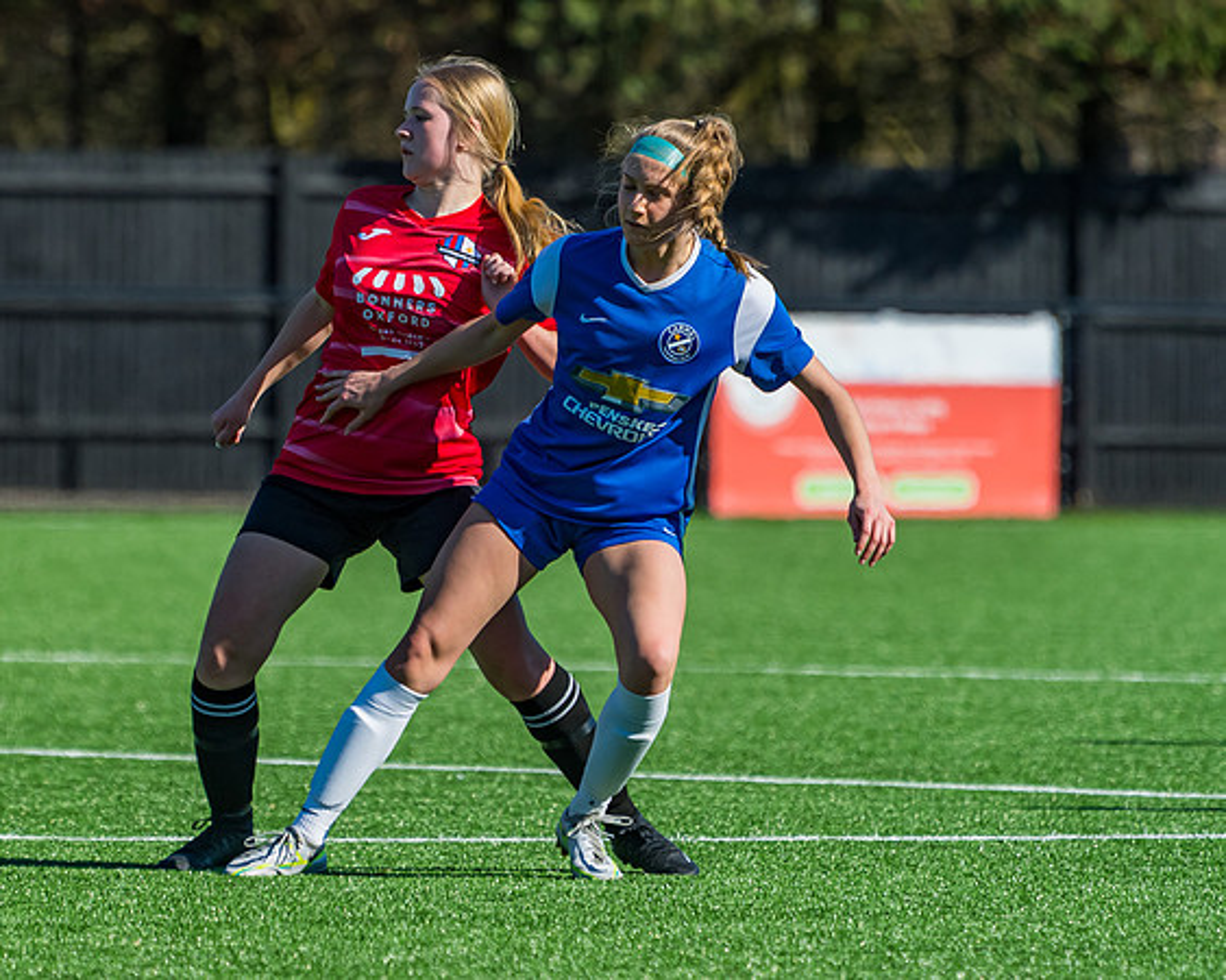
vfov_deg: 3.2
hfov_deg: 4.0
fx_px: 17625
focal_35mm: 486
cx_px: 205
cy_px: 514
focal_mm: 280
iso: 400
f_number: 5
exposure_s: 1/2500
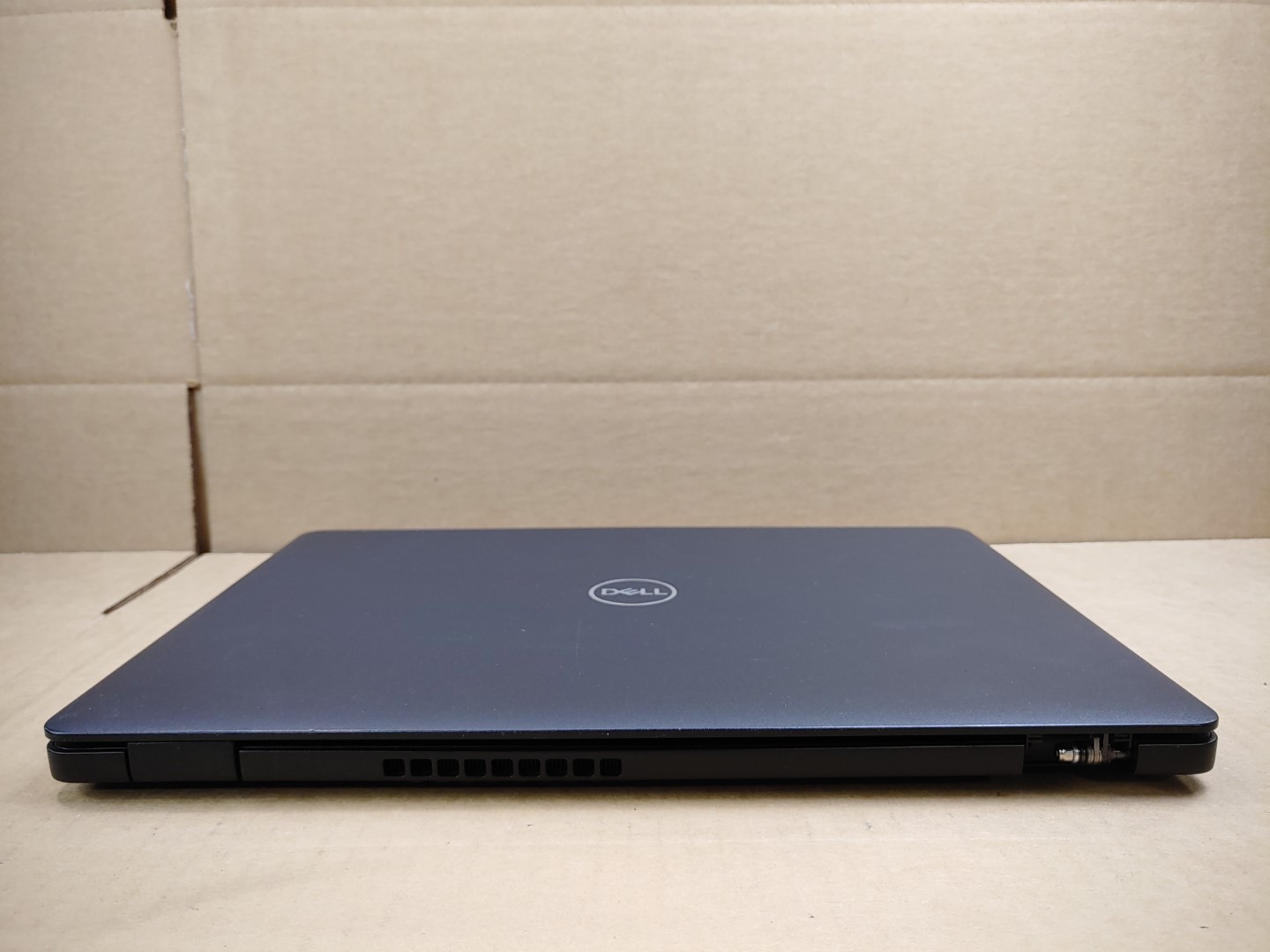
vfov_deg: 53.1
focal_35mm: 26
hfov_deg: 67.3
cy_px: 476
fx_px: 954
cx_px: 635
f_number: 1.8
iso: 50
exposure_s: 1/120
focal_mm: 4.36
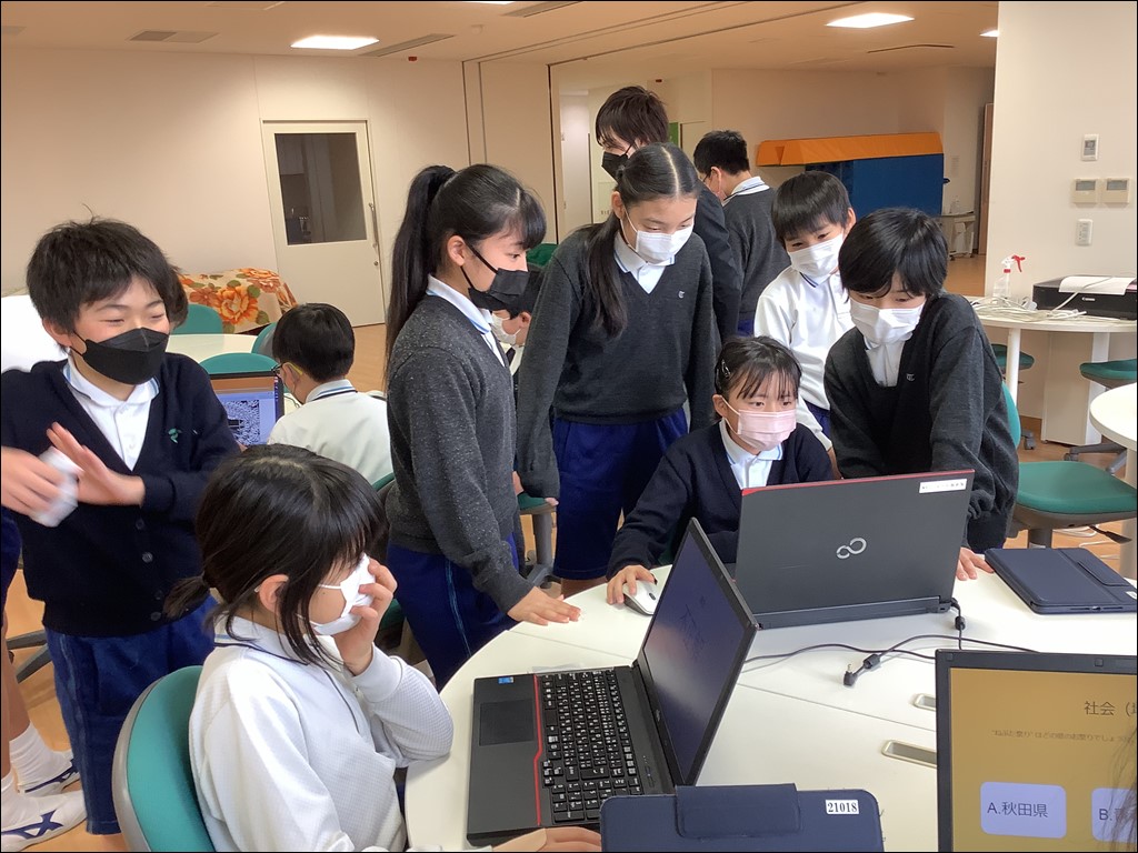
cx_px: 569
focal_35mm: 31
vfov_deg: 45.4
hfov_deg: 58.4
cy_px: 426
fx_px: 1019
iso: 64
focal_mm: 3.3
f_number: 2.4
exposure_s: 1/60
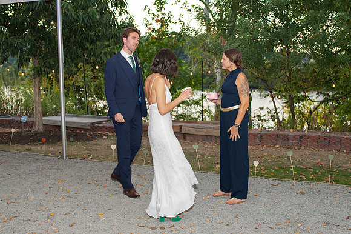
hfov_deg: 43.4
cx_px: 176
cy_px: 125
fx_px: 441
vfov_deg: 29.6
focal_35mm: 45
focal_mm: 35
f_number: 3.2
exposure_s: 1/200
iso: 1000
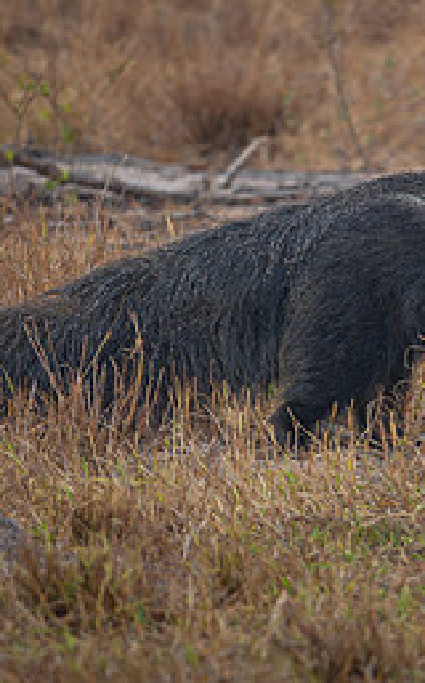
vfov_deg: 1.3
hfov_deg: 0.8
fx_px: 29400
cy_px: 216
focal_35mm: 1582
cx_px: 471
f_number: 4.5
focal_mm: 400
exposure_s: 1/1000
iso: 1000
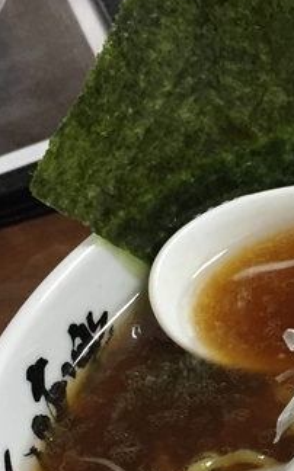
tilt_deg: -44.4
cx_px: 451
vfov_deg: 18.1
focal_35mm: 114
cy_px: 375
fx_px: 1464
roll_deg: +4.8
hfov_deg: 11.0
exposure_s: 1/30
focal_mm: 4.15
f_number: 2.2
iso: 125
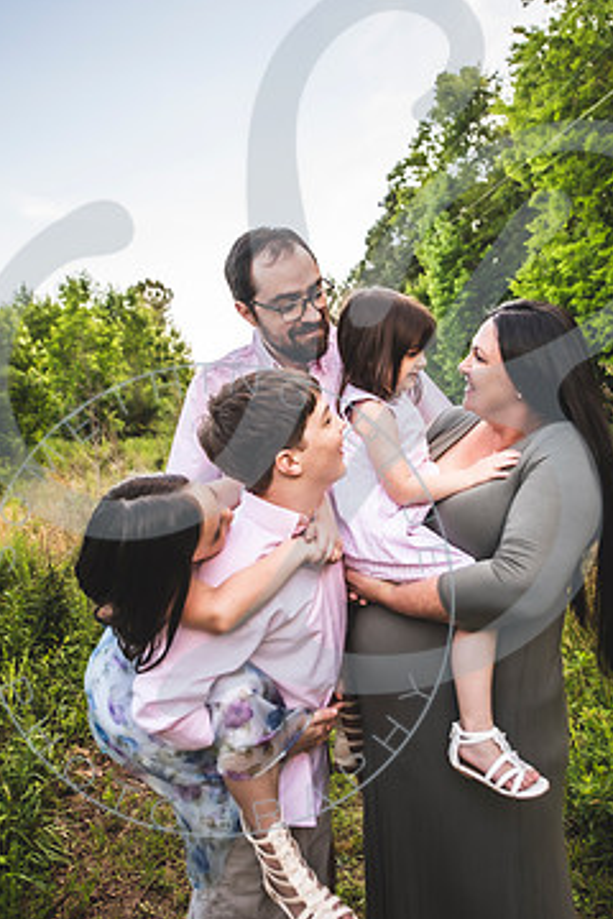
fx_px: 766
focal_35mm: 30
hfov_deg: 43.6
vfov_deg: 61.7
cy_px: 406
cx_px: 332
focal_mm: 24
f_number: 2.8
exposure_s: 1/125
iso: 100
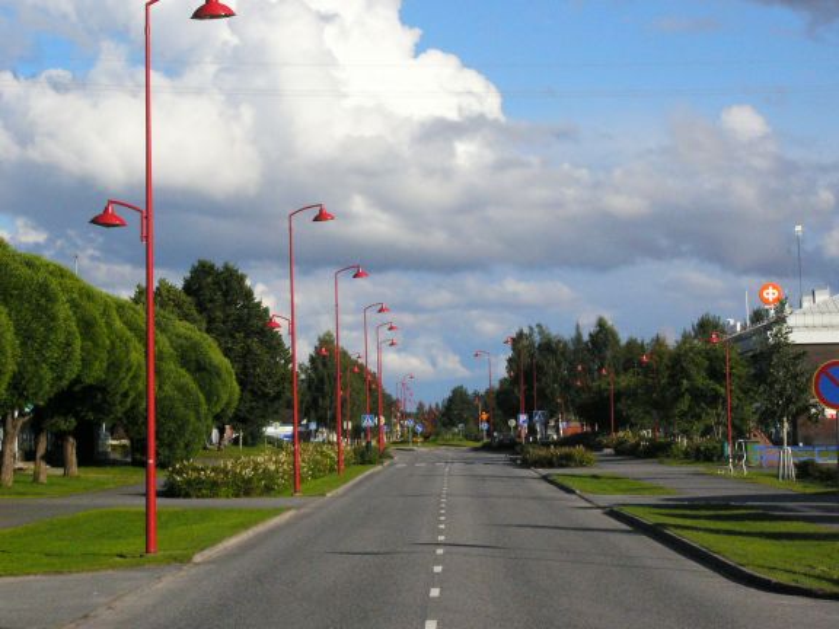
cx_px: 420
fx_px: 2181
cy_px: 314
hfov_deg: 21.8
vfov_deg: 16.4
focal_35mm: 90
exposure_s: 1/1300
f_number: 8
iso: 400
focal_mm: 15
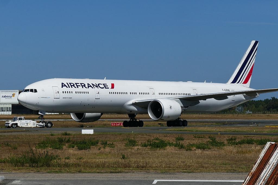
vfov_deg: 10.5
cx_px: 139
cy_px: 92
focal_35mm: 131
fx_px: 1012
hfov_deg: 15.6
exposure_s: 1/2000
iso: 125
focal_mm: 44.41
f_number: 6.3
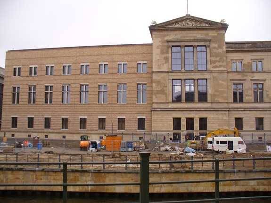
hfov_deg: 50.1
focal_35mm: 37
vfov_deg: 38.7
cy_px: 102
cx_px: 136
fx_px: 290
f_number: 2.8
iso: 64
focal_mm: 6.1
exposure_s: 1/125
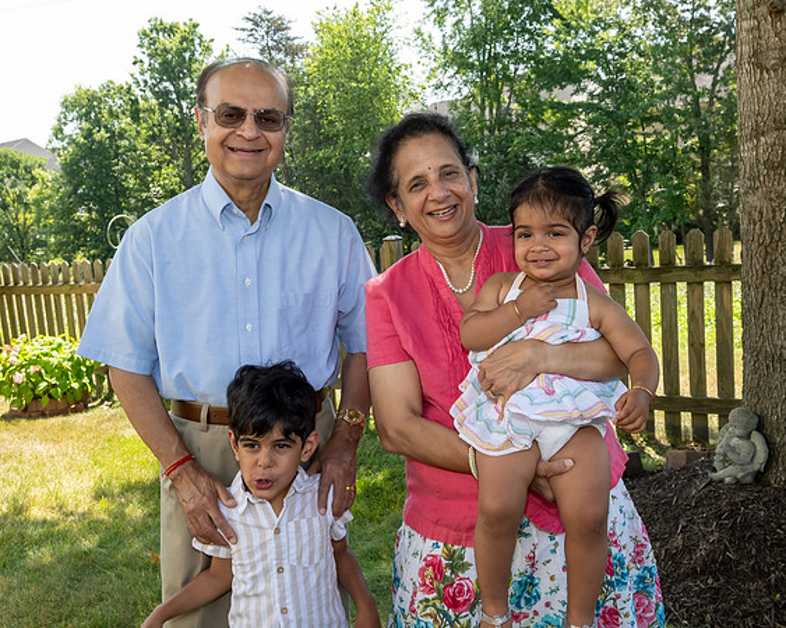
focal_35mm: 38
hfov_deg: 48.1
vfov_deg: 39.3
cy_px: 308
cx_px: 390
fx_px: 881
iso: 560
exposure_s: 1/250
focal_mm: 22
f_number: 8
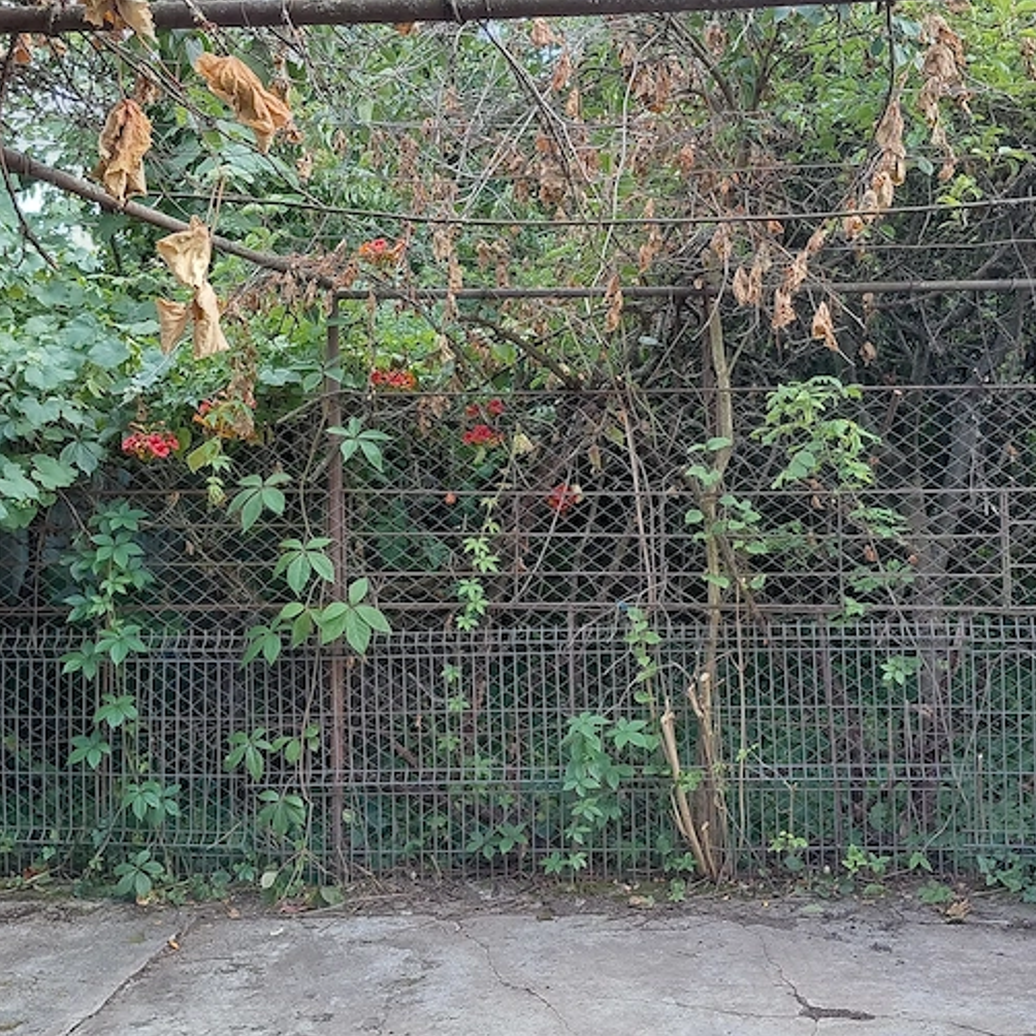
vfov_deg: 38.3
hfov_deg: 38.3
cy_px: 448
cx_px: 574
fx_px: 1490
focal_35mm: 44
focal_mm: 4.69
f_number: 1.8
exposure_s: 1/173
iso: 50
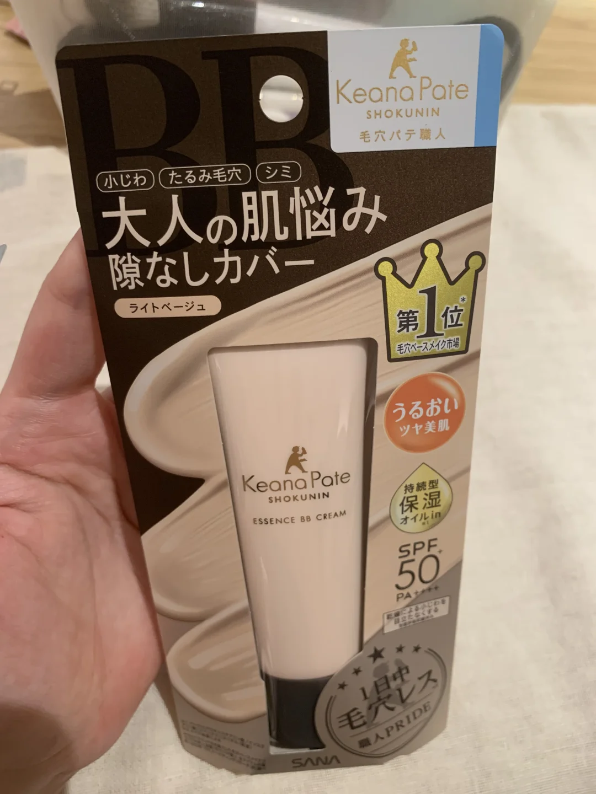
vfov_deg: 67.3
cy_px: 397
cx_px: 298
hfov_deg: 53.1
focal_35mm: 26
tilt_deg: -65.6
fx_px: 597
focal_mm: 4.25
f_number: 1.8
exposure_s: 1/60
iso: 125
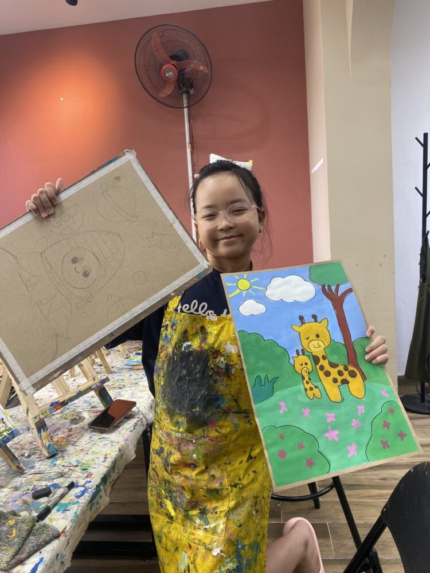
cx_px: 215
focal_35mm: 26
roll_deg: +3.9
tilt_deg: -6.0
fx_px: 431
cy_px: 286
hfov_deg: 53.1
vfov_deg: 67.3
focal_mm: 4.25
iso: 64
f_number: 1.8
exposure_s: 1/100
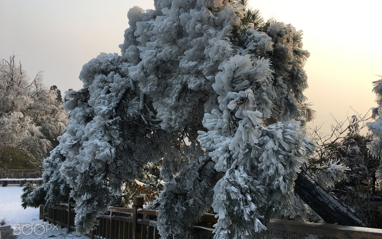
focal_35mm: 31
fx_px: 323
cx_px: 191
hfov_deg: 61.2
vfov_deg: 40.6
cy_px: 117
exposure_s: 1/349
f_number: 2.2
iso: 25
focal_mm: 4.15
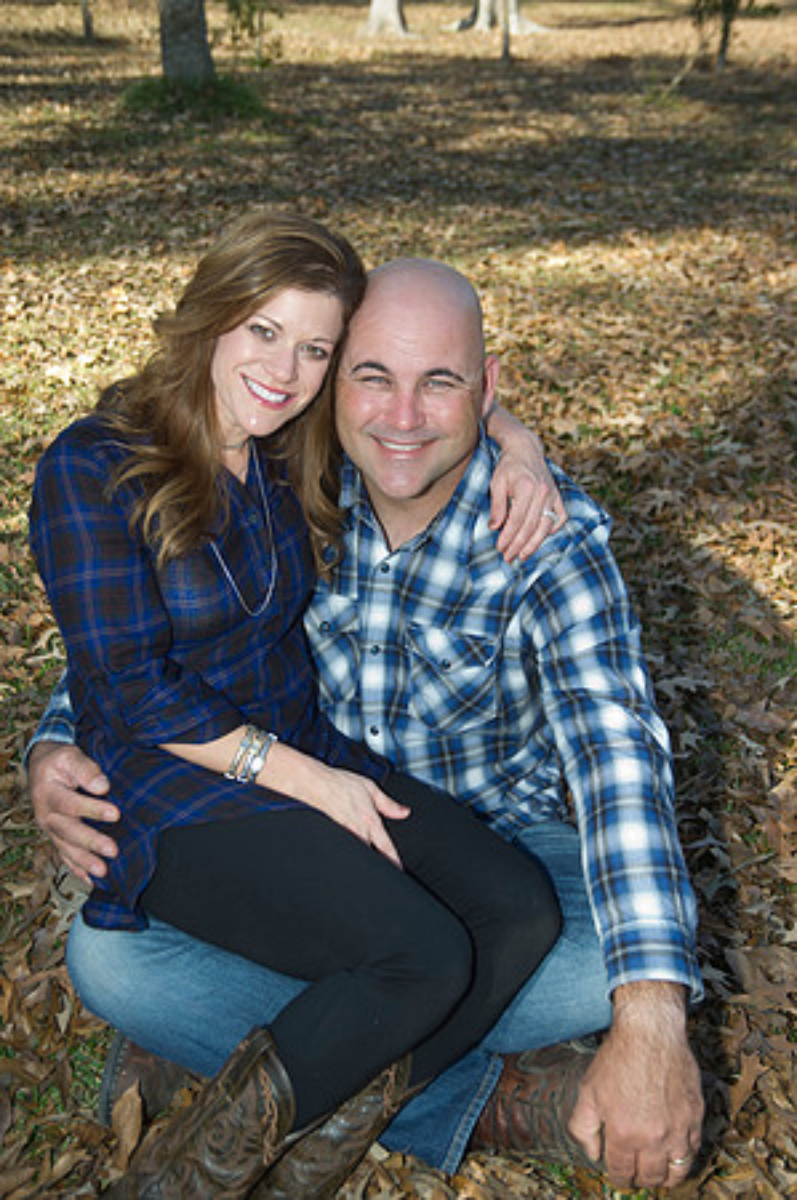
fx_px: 1398
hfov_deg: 31.8
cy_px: 600
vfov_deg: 46.4
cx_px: 398
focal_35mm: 42
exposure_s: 1/160
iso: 100
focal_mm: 42
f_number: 5.6
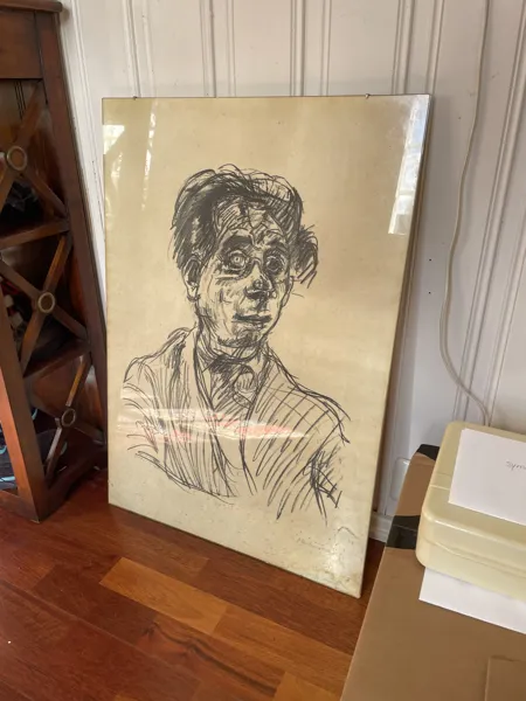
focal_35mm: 26
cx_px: 263
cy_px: 350
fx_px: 527
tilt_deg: -24.3
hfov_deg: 53.1
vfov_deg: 67.3
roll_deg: +1.6
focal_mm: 4.2
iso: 50
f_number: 1.6
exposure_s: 1/121
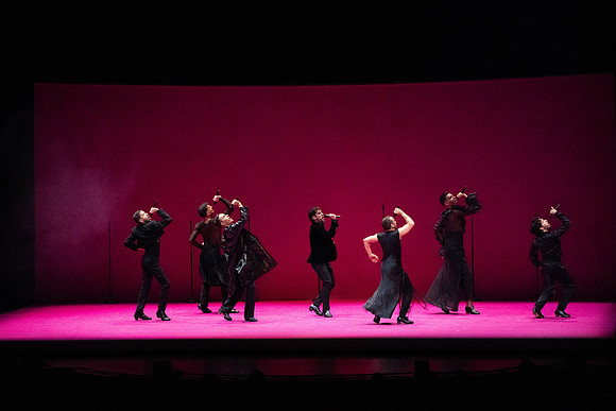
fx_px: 2310
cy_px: 206
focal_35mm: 135
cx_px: 308
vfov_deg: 10.2
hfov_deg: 15.2
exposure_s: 1/400
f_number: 9
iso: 25600
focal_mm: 135
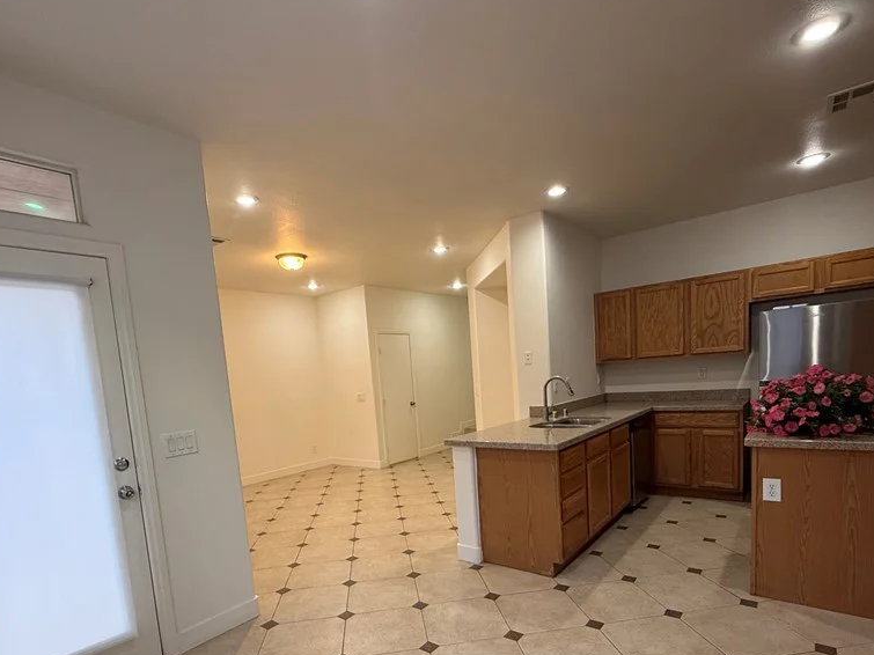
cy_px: 428
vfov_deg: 67.1
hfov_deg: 84.7
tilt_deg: -6.6
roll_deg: +4.5
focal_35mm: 19
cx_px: 428
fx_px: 480
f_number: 2.2
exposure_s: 1/120
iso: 320
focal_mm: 2.22
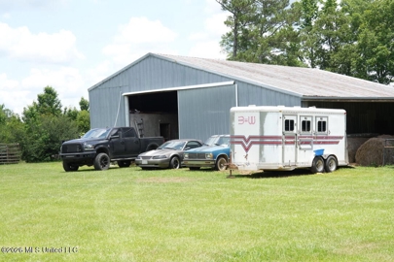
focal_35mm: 70
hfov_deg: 28.8
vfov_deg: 19.5
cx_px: 197
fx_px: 766
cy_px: 131
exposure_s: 1/160
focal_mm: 70
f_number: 10
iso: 250
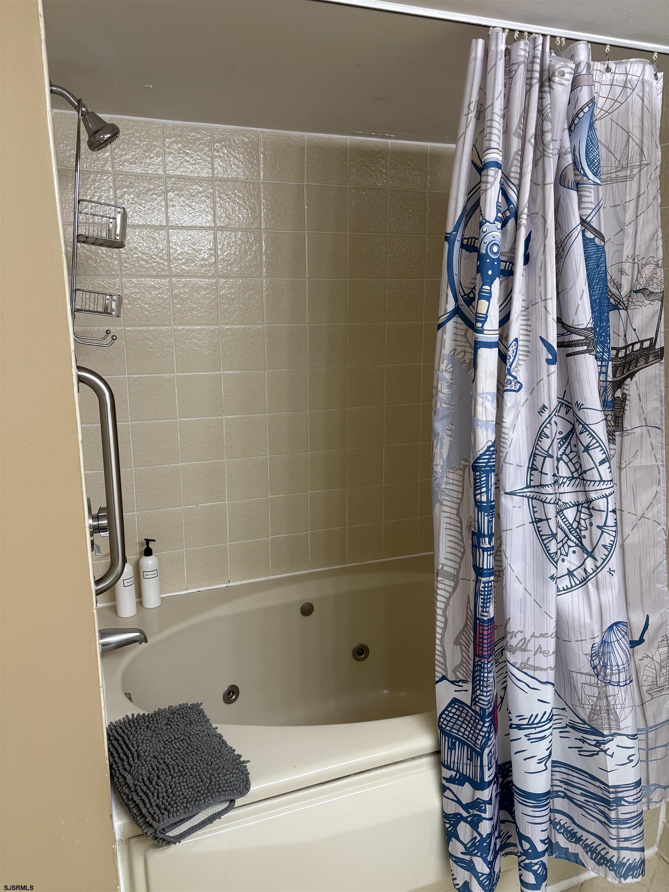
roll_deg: +0.4
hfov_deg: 53.1
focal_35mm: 26
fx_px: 670
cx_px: 334
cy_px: 446
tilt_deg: -11.9
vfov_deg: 67.3
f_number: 1.6
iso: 100
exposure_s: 1/120
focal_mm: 5.96
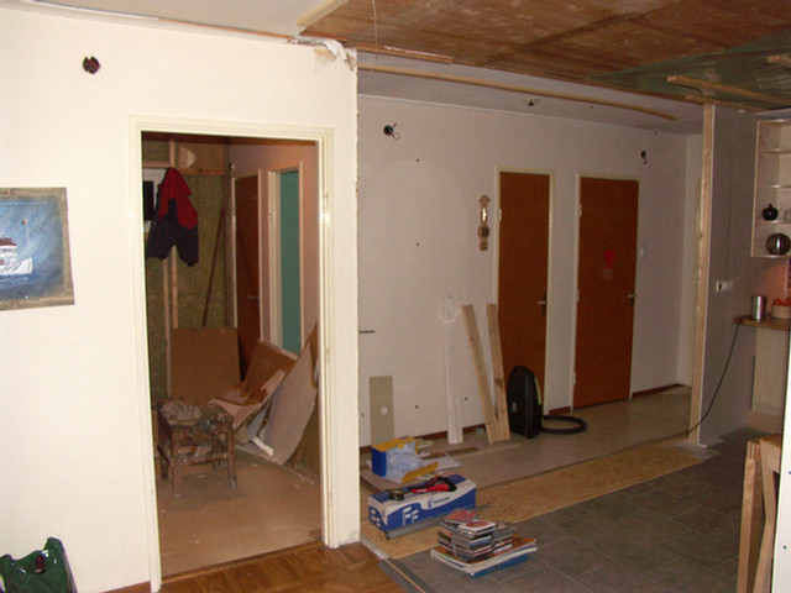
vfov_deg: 49.7
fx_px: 640
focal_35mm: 28
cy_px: 296
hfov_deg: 63.4
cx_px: 396
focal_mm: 7.21
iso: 200
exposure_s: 1/50
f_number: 2.8
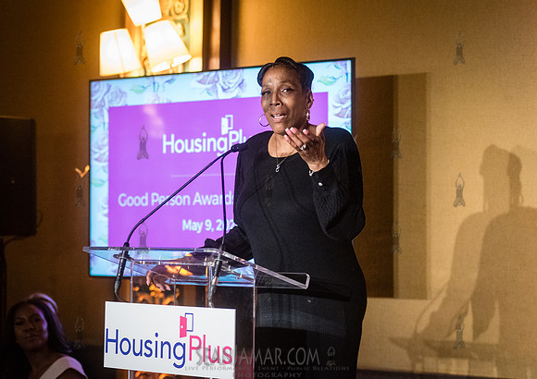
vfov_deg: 12.2
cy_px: 168
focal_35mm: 117
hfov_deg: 17.2
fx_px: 1777
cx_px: 246
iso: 6400
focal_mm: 100
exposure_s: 1/200
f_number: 3.5
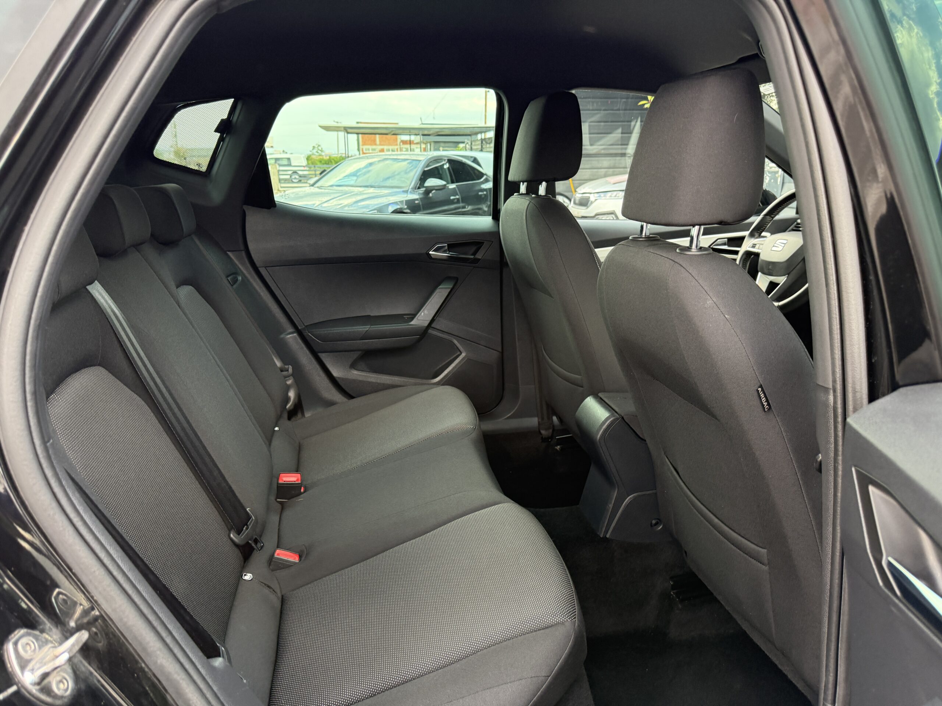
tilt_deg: -15.1
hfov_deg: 71.6
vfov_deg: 56.8
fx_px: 653
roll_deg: +0.7
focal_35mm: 24
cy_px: 353
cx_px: 471
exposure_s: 1/80
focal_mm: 6.76
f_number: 1.78
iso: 200
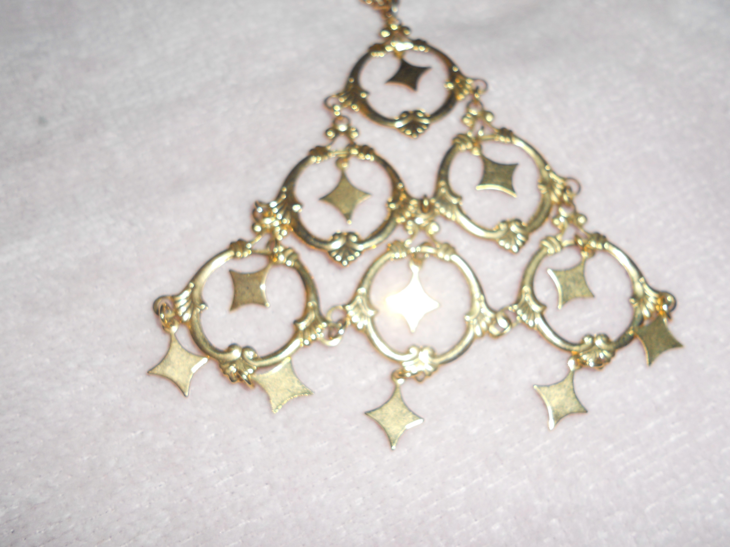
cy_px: 274
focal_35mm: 32
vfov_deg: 44.2
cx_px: 365
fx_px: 675
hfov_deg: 56.8
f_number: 8.8
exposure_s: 1/25
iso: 80
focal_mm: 5.8
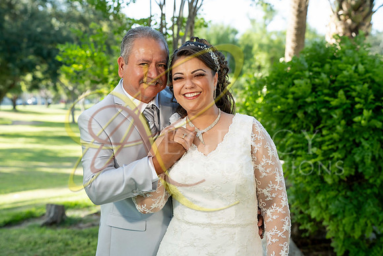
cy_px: 128
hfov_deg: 36.2
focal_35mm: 55
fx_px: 585
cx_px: 192
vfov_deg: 24.6
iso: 500
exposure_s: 1/500
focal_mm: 55
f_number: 4
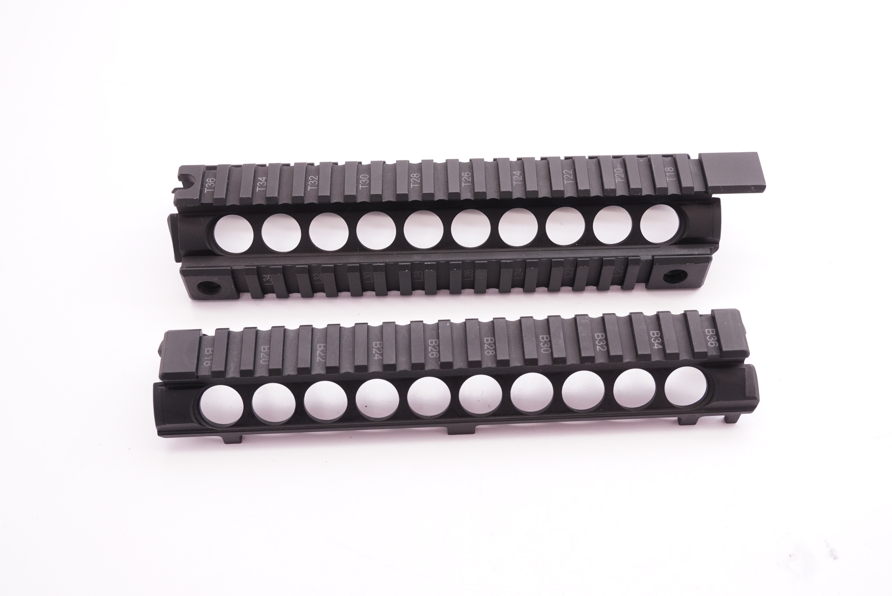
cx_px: 446
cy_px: 298
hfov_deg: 46.4
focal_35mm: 42
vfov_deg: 31.9
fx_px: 1041
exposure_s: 1/125
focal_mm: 28
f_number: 6.3
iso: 1000
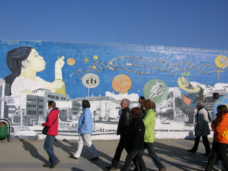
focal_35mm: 35
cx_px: 114
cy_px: 86
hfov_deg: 52.6
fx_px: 231
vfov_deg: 40.7
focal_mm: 8.9
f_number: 7.1
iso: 50
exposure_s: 1/269
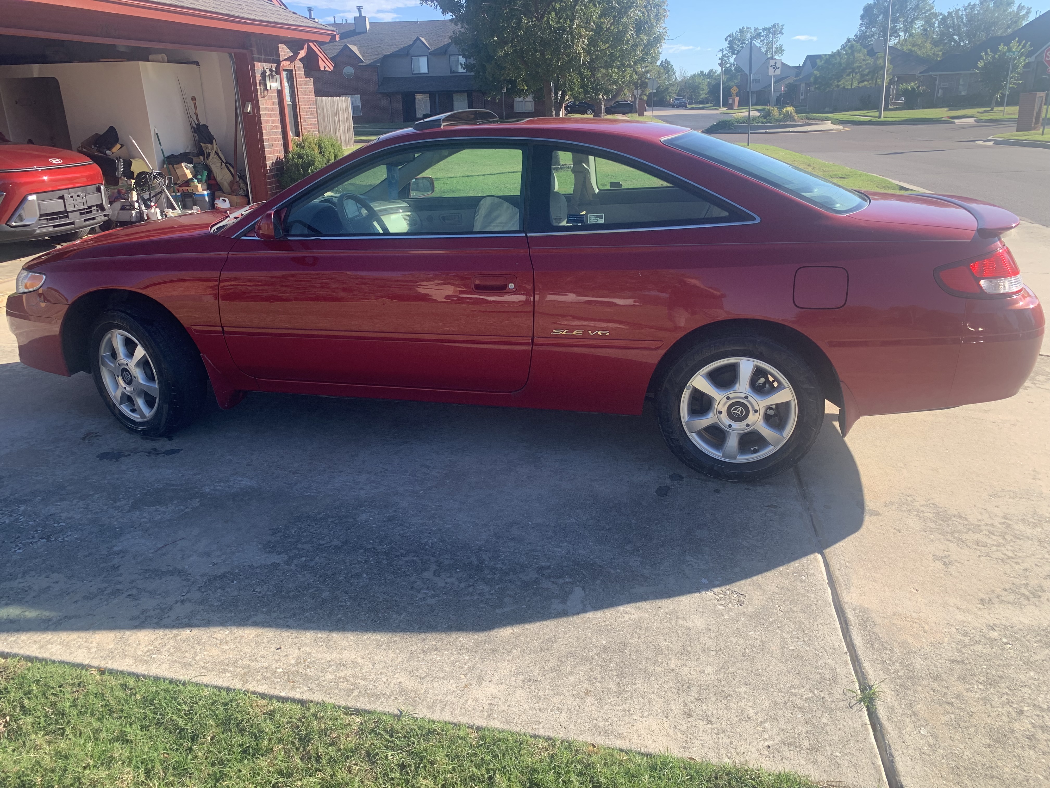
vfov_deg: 53.1
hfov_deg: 67.3
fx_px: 789
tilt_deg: -21.0
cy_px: 394
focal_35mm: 26
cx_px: 525
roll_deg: +1.7
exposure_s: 1/673
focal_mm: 4.25
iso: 25
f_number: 1.8
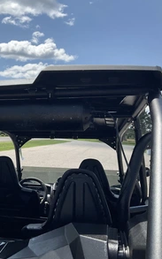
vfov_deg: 47.2
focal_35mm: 42
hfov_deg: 29.5
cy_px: 128
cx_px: 21
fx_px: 297
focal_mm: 3
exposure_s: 1/1912
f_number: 1.8
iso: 25
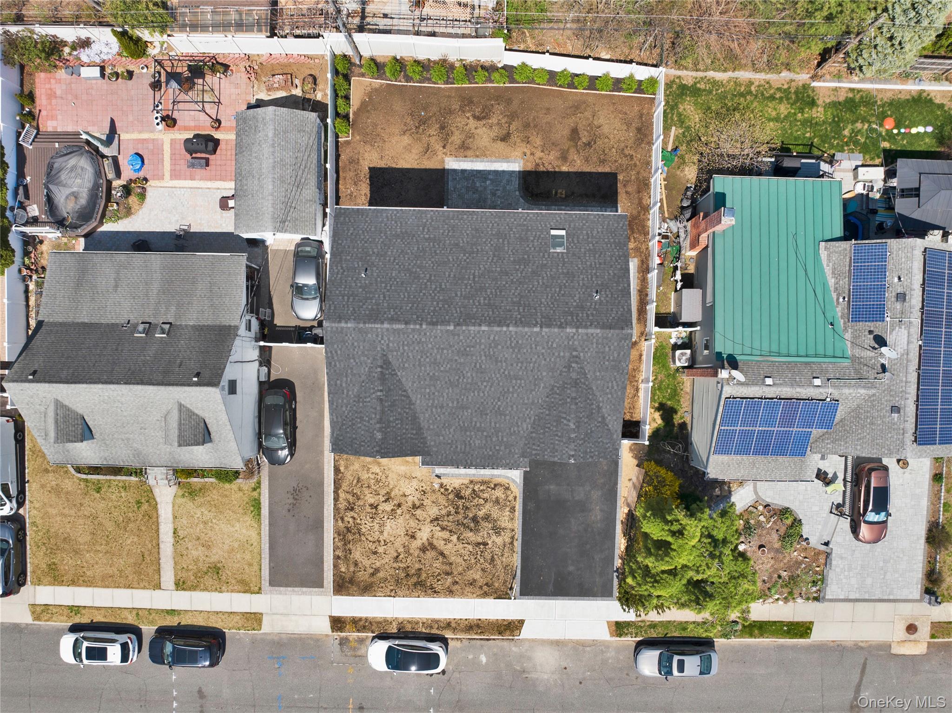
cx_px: 476
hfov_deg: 71.6
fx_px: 660
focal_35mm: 24
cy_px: 356
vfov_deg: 56.8
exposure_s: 1/1600
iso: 120
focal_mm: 12.29
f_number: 2.8
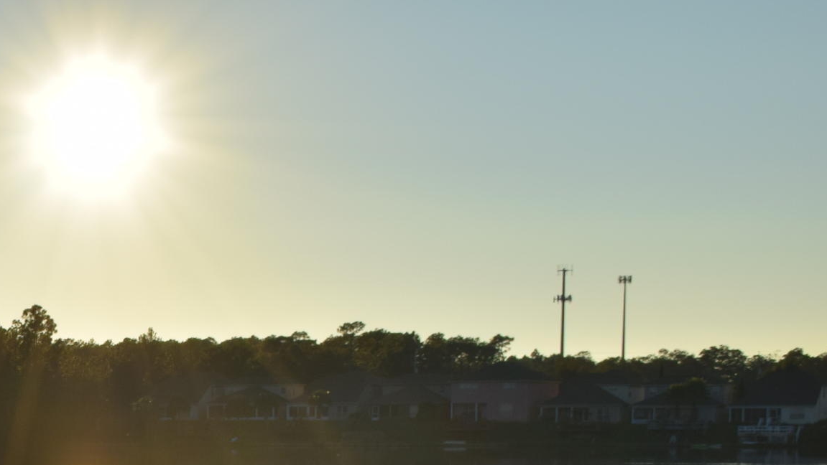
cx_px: -229
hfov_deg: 19.4
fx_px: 2245
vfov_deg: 11.3
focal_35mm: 102
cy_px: 705
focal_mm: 25
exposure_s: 1/1600
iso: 200
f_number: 10
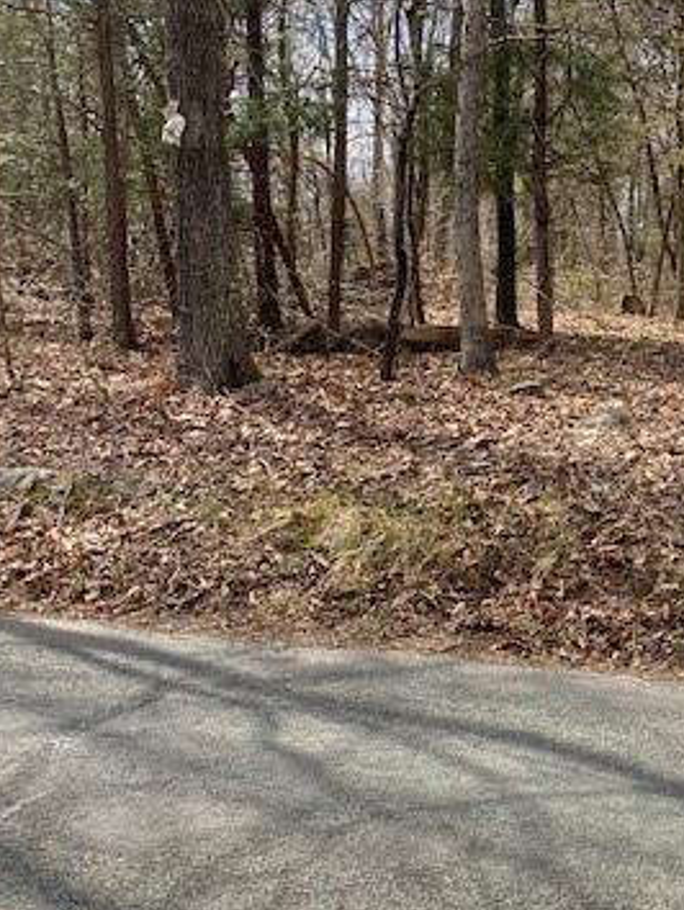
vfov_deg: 40.4
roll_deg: +0.5
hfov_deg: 30.2
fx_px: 1237
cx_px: 550
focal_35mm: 47
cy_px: 424
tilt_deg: -4.4
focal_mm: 4.25
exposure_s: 1/990
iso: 32
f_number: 1.8
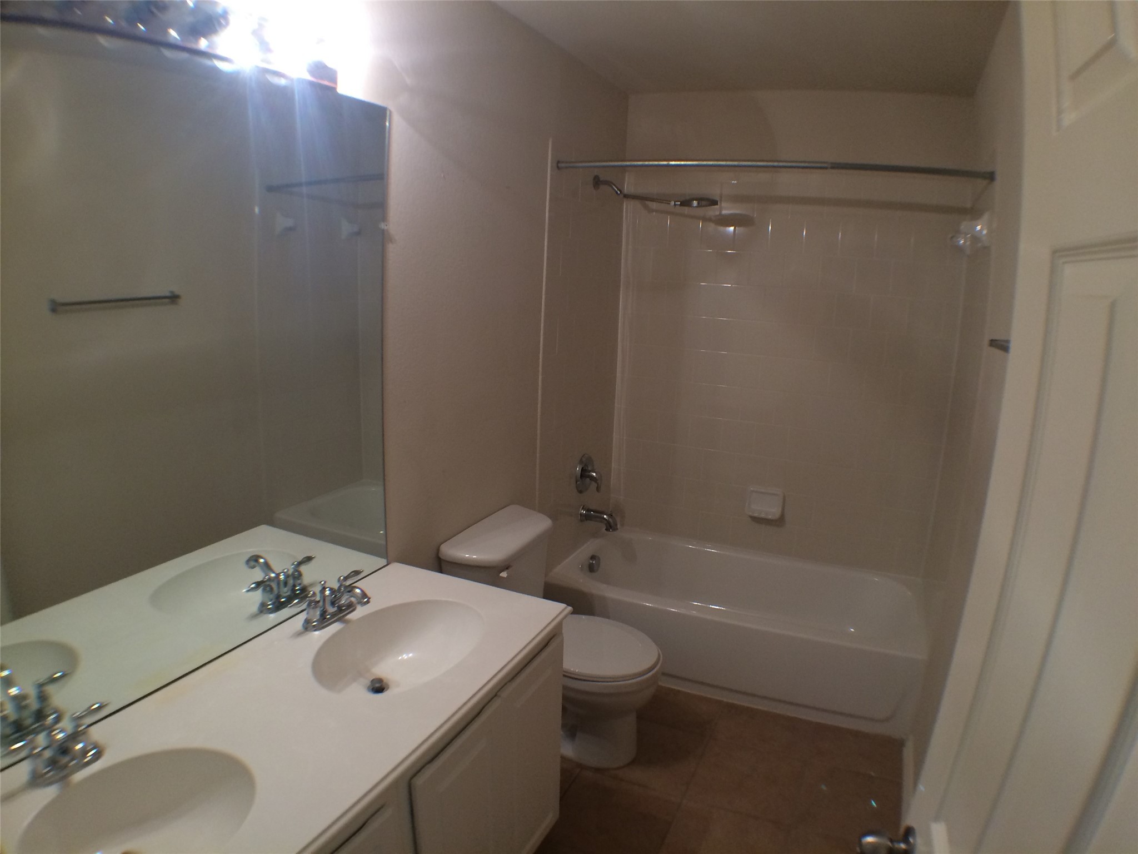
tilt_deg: -12.2
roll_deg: -1.6
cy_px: 427
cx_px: 569
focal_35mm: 29
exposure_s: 1/30
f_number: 2.2
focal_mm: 4.15
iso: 50
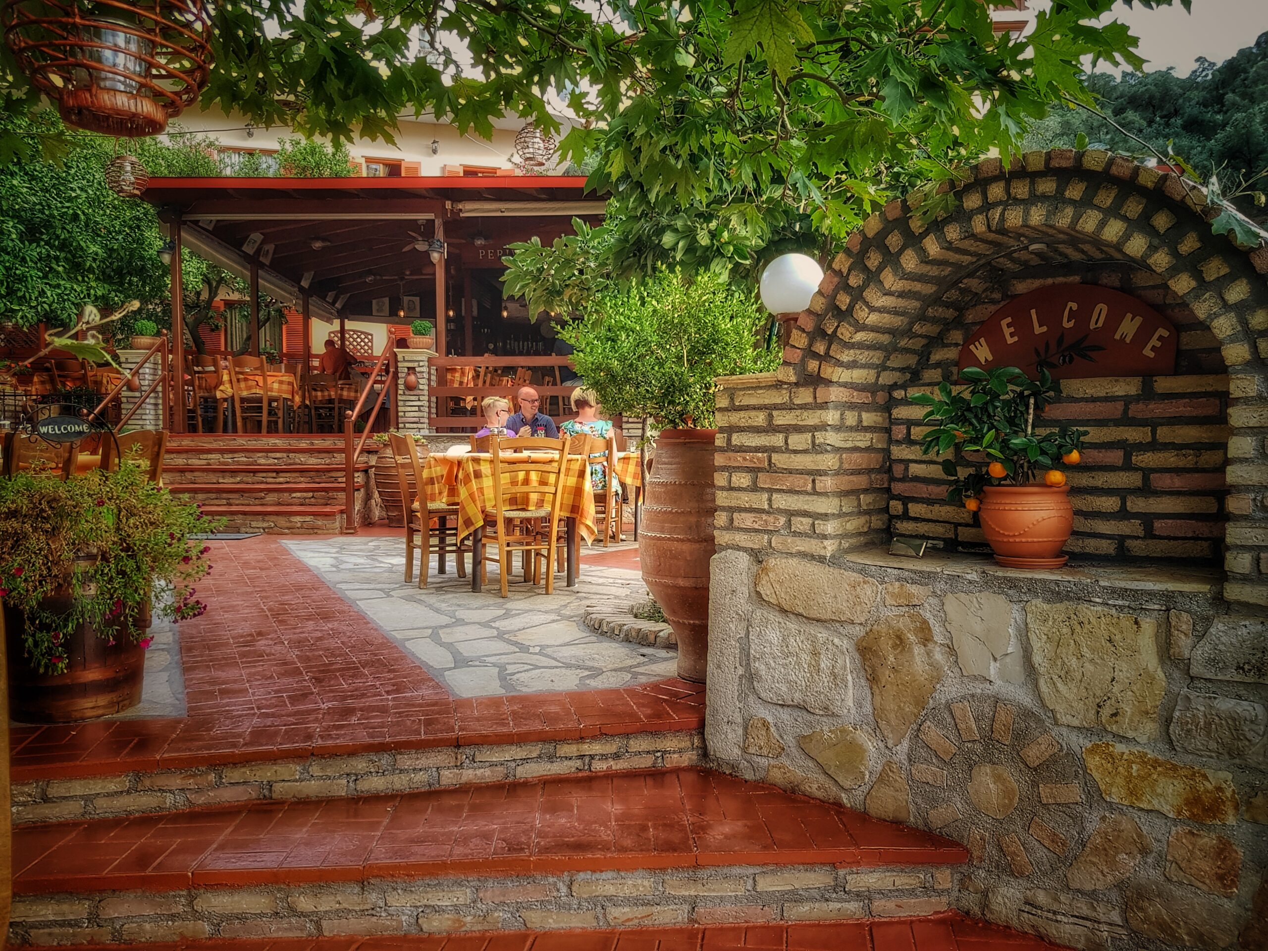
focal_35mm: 26
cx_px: 634
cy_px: 476
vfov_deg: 53.1
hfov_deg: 67.3
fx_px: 952
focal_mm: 4.2
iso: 64
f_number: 1.7
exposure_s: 1/100
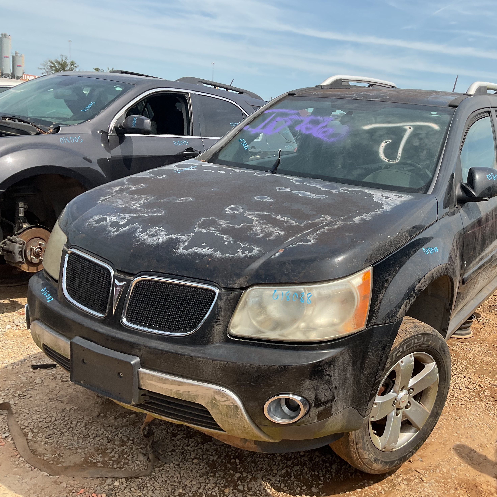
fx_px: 569
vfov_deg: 47.2
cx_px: 332
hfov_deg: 46.5
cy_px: 252
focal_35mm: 35
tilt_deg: -12.8
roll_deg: -6.6
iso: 16
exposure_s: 1/1250
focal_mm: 3
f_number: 1.8
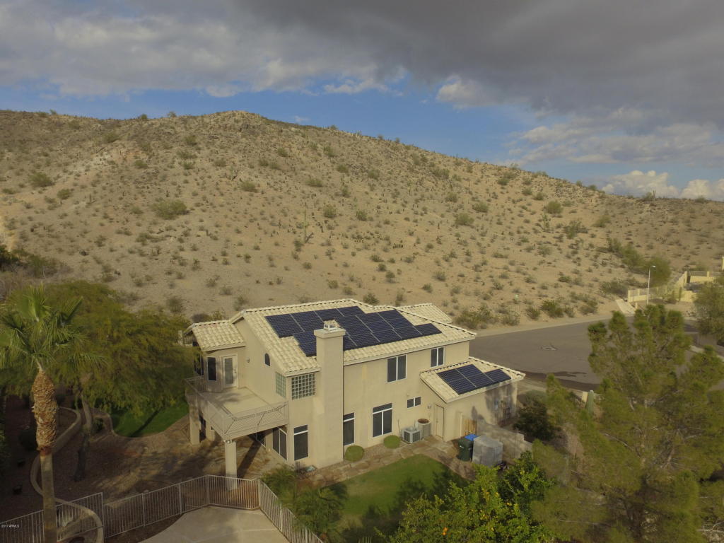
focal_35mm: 20
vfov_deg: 66.0
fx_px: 418
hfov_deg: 81.7
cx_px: 362
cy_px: 272
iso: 100
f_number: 2.8
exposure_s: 1/2398
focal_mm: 3.61
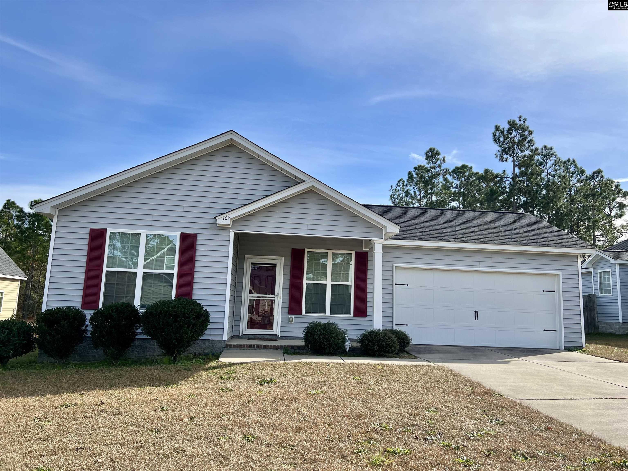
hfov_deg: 67.3
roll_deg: -1.9
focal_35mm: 26
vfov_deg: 53.1
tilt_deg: +8.5
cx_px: 314
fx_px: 472
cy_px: 236
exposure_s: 1/3704
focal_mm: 5.7
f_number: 1.5
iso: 50
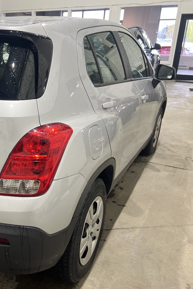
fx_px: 297
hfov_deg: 33.6
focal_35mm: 37
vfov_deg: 51.9
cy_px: 145
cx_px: 11
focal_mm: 5.7
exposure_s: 1/60
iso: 64
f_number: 1.5
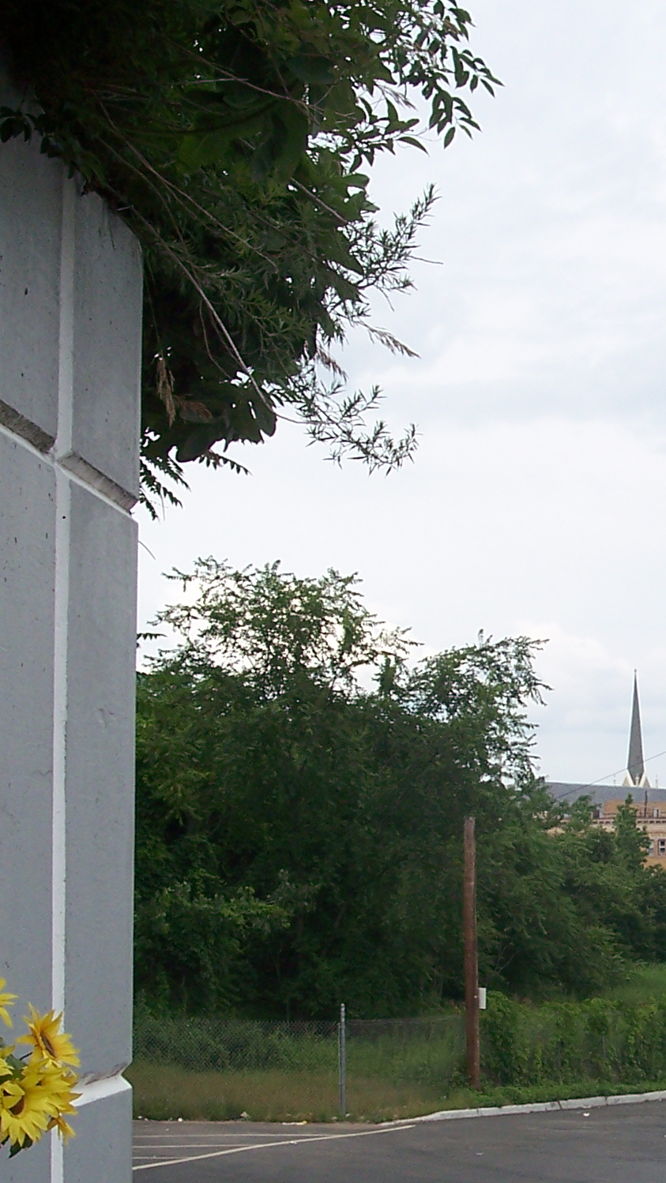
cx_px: 644
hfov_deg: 14.7
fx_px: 2542
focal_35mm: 81
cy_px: 811
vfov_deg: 26.0
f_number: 4
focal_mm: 8
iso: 100
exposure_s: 1/500
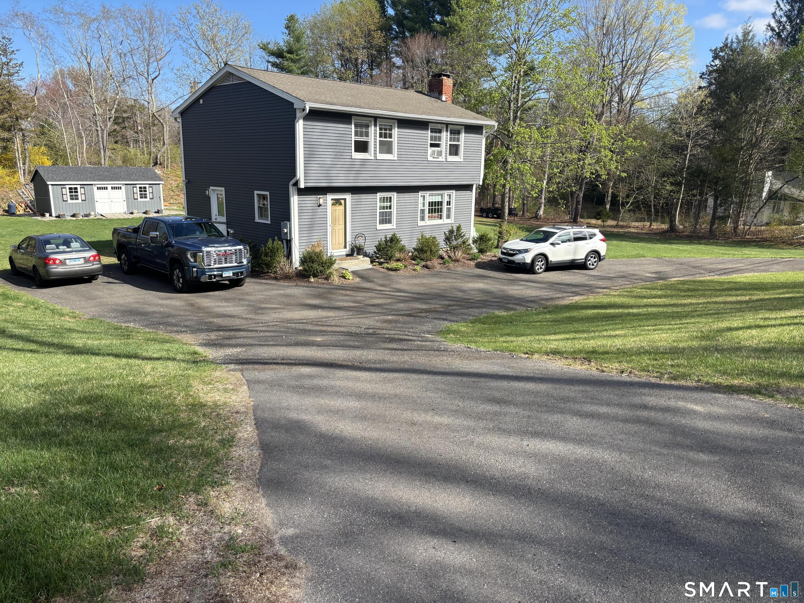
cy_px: 302
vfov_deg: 53.1
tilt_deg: -13.6
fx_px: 604
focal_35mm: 26
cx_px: 402
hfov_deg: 67.3
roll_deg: -1.1
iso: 50
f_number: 1.6
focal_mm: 5.96
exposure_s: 1/1721
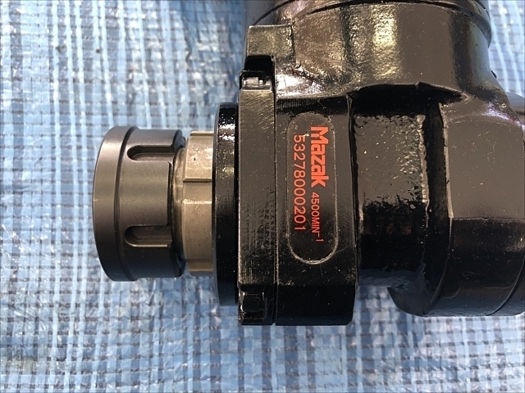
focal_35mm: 28
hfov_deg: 63.4
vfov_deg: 49.7
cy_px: 196
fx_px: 425
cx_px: 262
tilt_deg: -79.4
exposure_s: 1/15
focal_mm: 3.99
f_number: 1.8
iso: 50
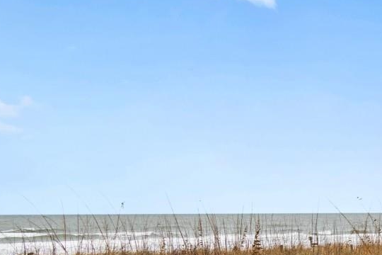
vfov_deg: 26.0
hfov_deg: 27.7
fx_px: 541
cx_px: 562
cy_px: 205
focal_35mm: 51
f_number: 8
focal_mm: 11.5
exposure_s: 1/250
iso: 100
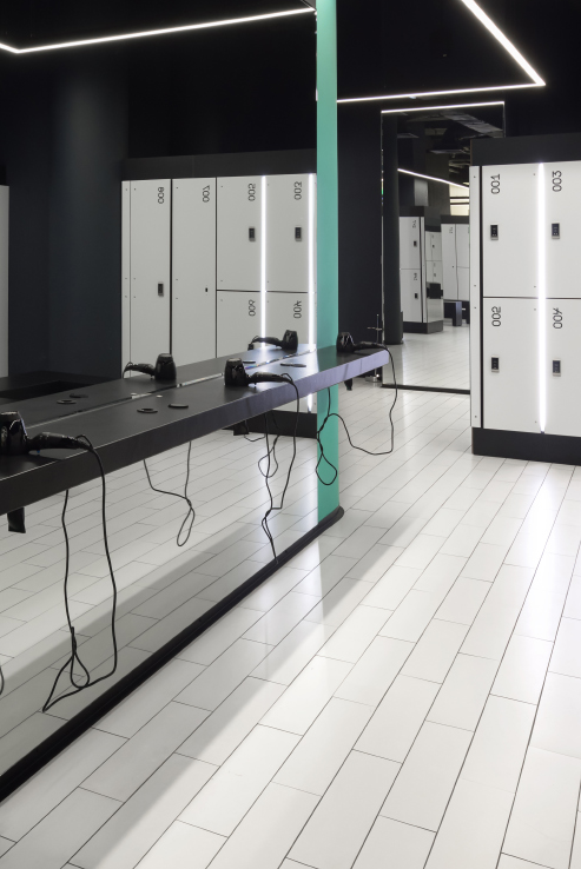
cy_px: 188
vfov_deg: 49.2
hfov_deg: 34.2
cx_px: 71
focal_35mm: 37
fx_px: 894
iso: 400
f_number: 8
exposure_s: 1/6
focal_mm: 19
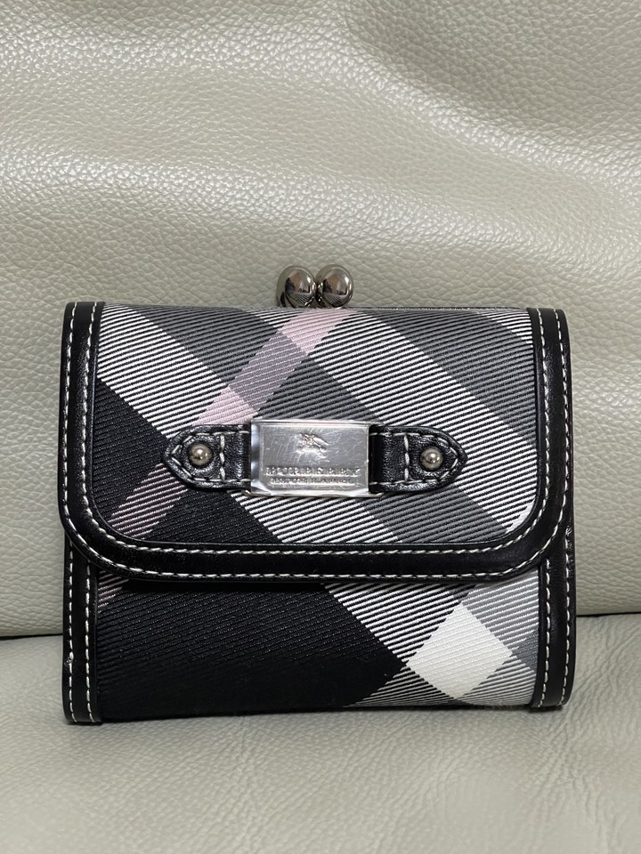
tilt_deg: -29.7
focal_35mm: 64
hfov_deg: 22.9
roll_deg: +1.6
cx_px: 320
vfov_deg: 30.3
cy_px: 427
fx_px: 1580
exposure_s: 1/60
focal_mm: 7.5
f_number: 2.2
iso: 640
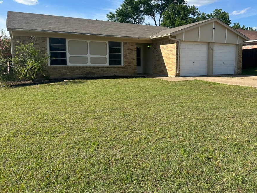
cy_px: 87
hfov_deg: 63.4
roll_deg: +1.7
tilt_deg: -4.0
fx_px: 208
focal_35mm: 28
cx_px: 138
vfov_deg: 49.7
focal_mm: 6.86
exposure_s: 1/3247
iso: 80
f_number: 1.78
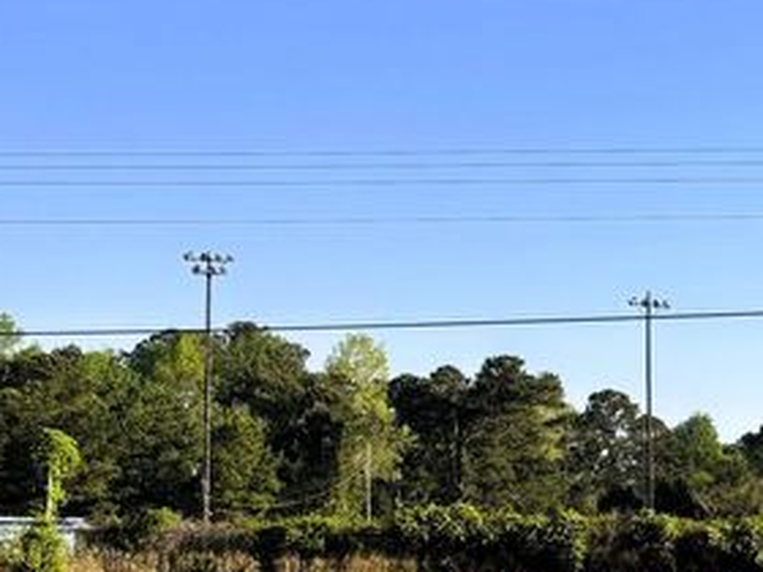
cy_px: 439
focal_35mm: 95
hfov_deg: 18.3
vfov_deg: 15.5
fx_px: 2094
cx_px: 1158
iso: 50
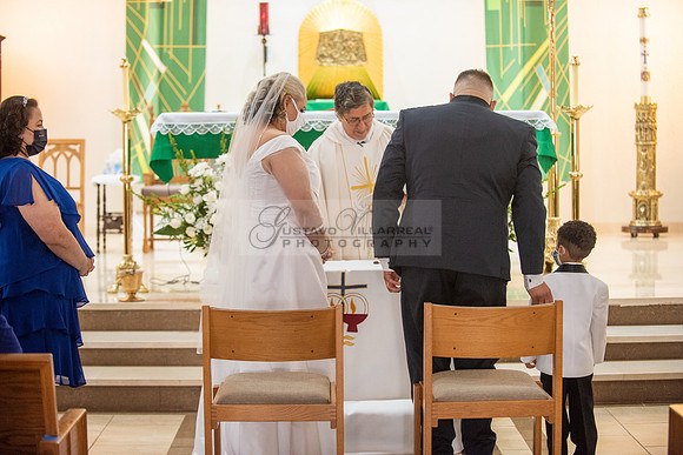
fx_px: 1328
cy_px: 228
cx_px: 342
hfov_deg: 28.8
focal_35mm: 70
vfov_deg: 19.5
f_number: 2.8
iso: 2000
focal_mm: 70
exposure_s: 1/160
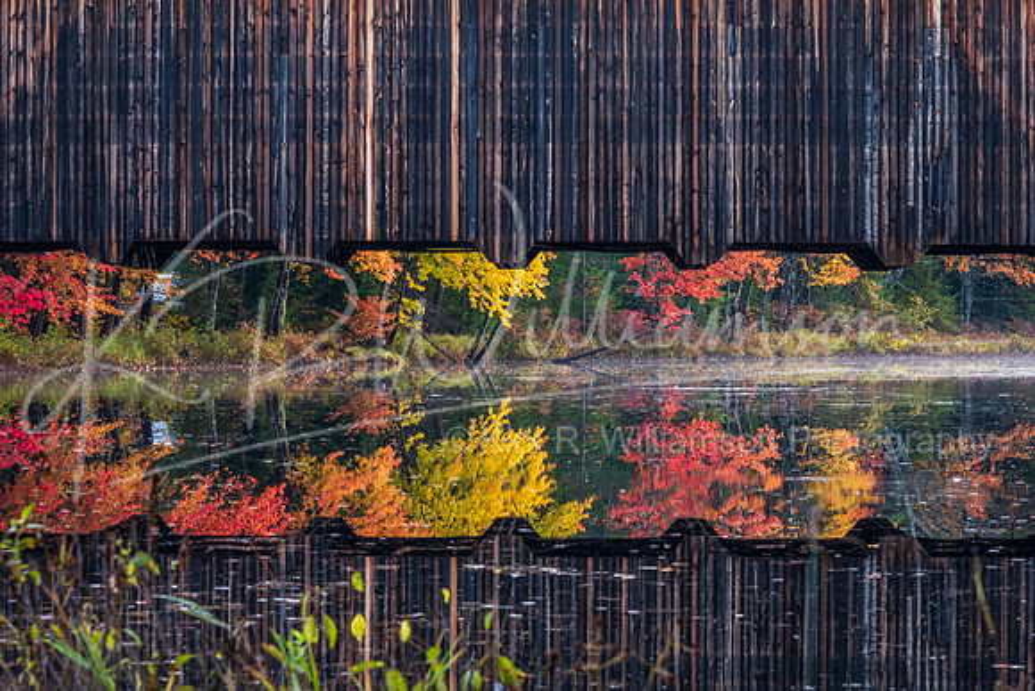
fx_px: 3792
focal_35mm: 132
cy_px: 362
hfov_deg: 15.5
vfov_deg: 10.4
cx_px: 525
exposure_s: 1/3
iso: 160
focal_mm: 80
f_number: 8
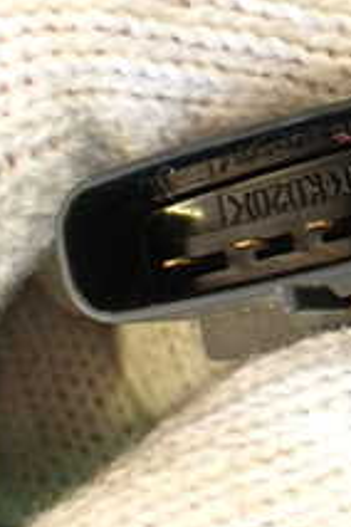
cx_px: 635
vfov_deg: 22.9
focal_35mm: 88
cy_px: 119
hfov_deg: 13.8
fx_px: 1287
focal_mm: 5.4
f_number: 2.3
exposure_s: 1/30
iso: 200
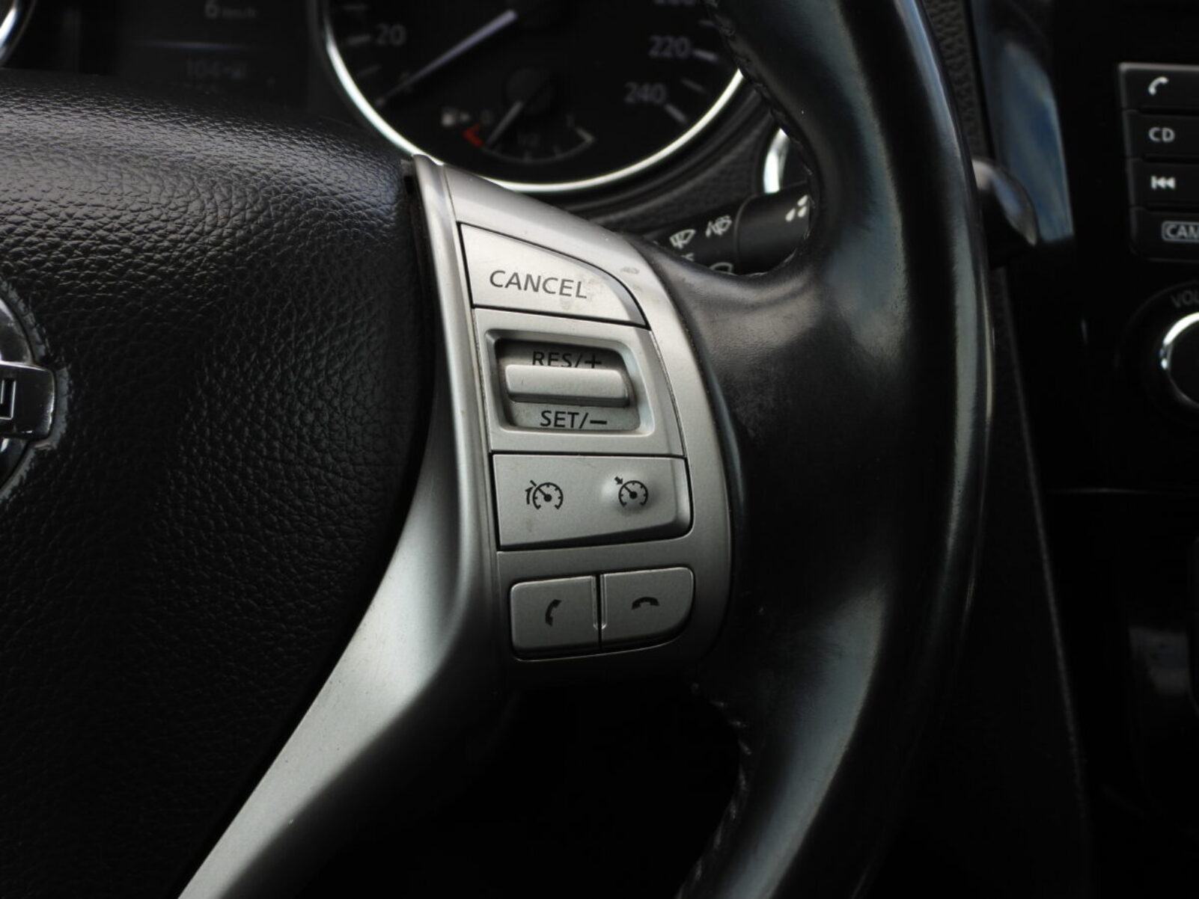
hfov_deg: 27.8
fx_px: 2425
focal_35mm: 70
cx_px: 600
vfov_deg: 21.0
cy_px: 450
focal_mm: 12.6
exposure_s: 1/250
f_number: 3.5
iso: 100
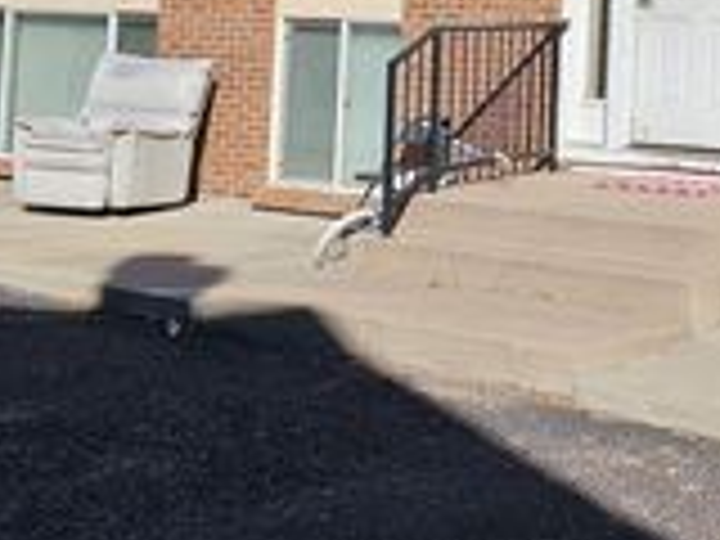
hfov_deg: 25.1
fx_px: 1498
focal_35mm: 72
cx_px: 796
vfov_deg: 19.7
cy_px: -20
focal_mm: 6.3
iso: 10
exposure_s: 1/1314
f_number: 1.7
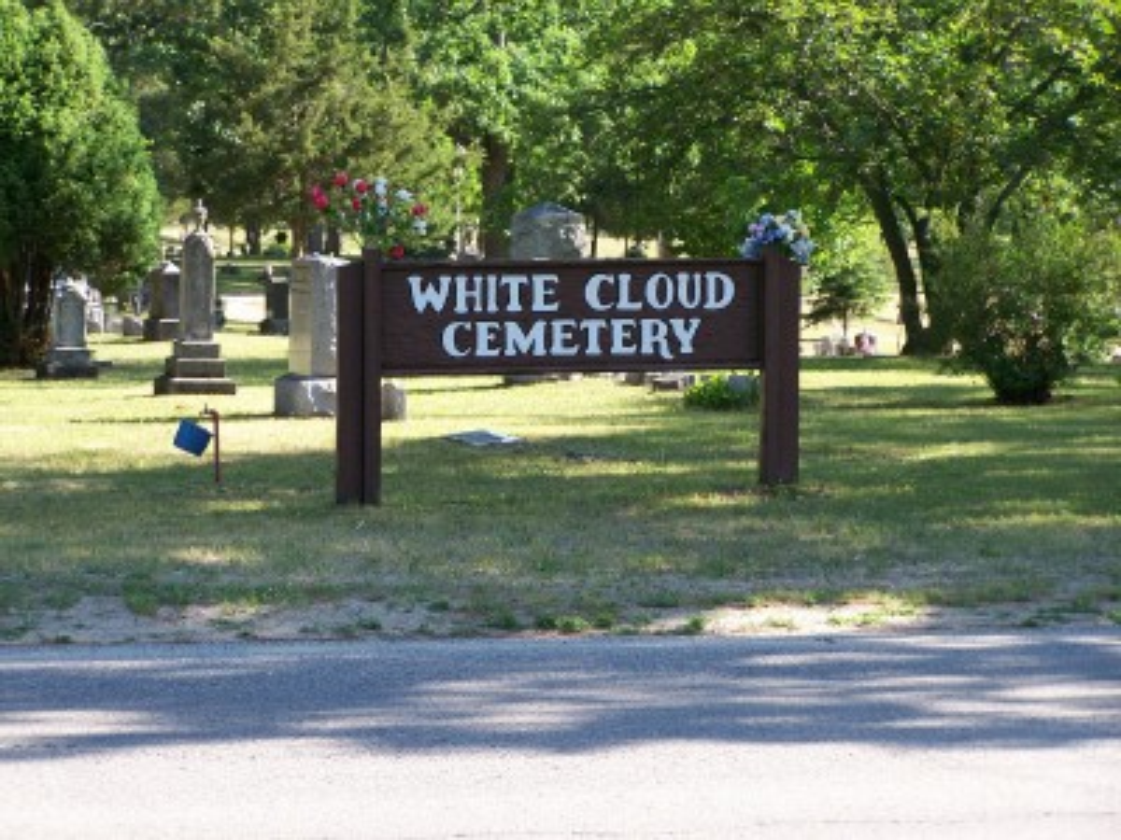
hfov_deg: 14.2
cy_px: 420
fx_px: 4501
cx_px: 560
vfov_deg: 10.7
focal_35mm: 139
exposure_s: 1/250
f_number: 3.2
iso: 100
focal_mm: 23.1
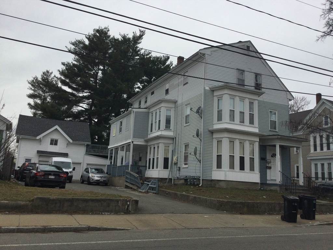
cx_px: 166
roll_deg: -4.2
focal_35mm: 31
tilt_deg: +13.9
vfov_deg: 45.4
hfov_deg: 58.4
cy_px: 125
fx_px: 298
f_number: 2.4
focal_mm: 3.3
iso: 25
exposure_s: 1/1942
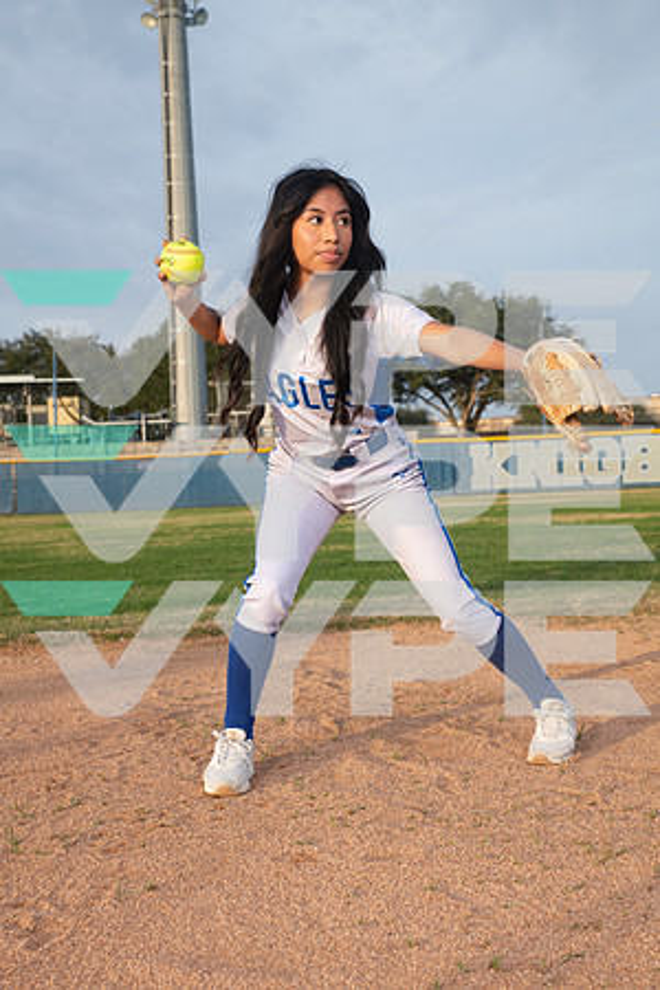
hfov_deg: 29.2
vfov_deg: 42.7
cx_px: 330
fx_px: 1265
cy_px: 495
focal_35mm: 46
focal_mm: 46
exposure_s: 1/320
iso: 200
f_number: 6.3
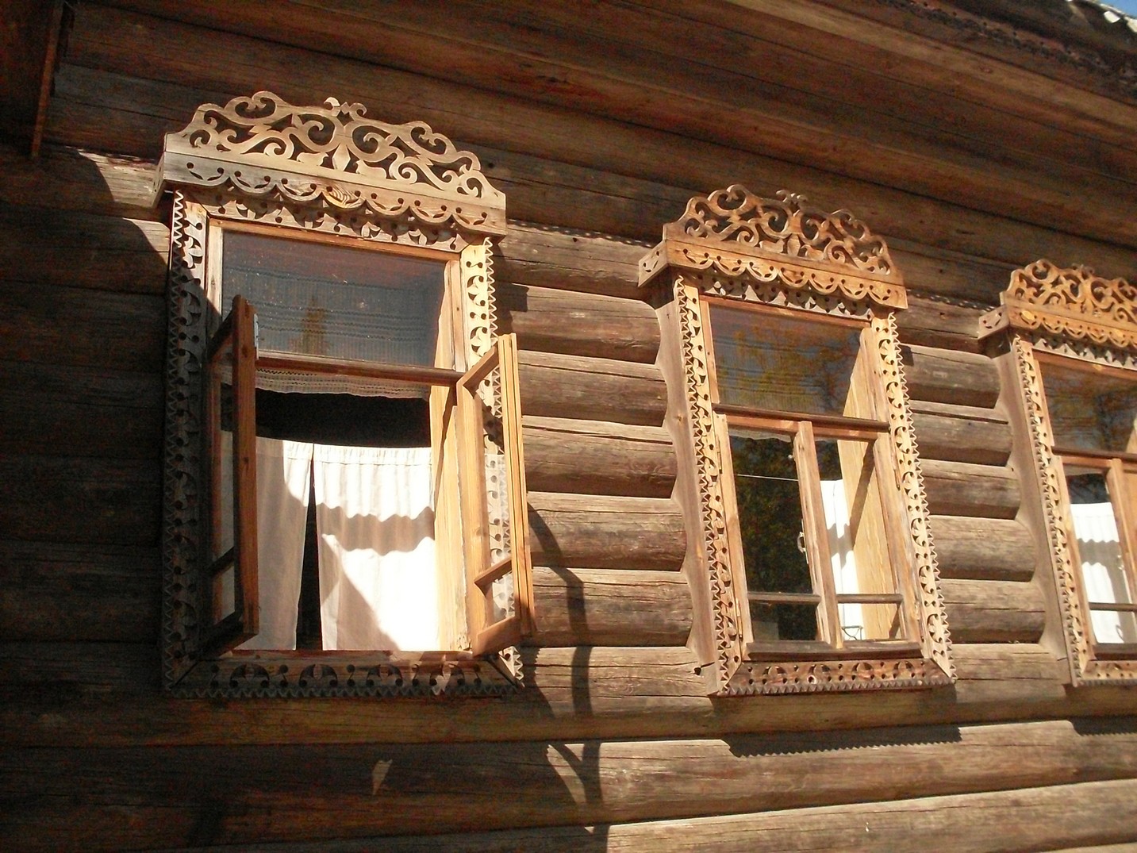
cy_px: 426
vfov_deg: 37.7
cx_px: 568
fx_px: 1248
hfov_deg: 49.0
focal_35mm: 38
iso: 400
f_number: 8.4
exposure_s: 1/500
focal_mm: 6.3
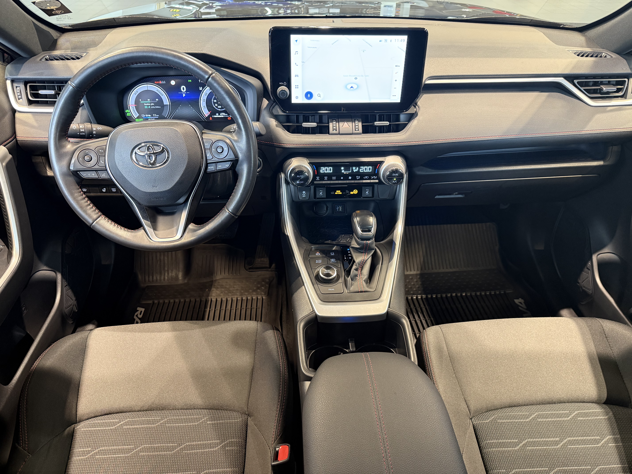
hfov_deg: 71.6
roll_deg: -0.8
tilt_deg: -37.5
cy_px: 237
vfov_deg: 56.8
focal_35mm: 24
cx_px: 316
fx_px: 438
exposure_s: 1/50
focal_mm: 6.76
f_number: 1.78
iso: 320
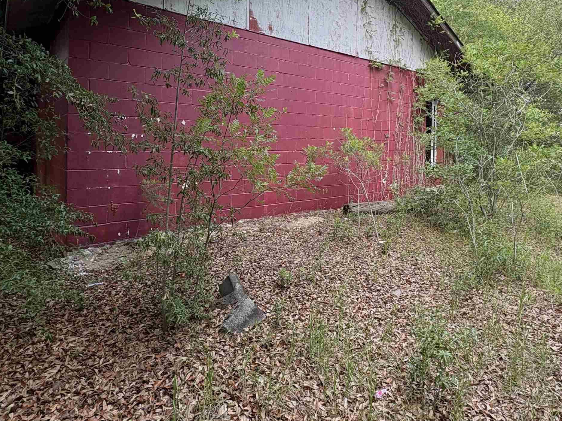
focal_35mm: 23
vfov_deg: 57.8
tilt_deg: +2.0
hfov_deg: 73.9
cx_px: 286
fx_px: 373
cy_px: 146
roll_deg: -0.2
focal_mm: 2.22
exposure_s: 1/99
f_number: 2.2
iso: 80
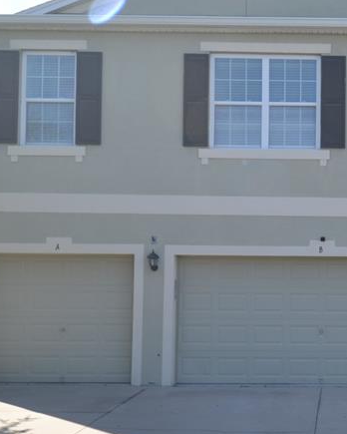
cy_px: 274
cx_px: 338
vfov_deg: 35.1
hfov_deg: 27.2
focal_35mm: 53
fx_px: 680
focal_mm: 16
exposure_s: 1/200
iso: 100
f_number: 7.1
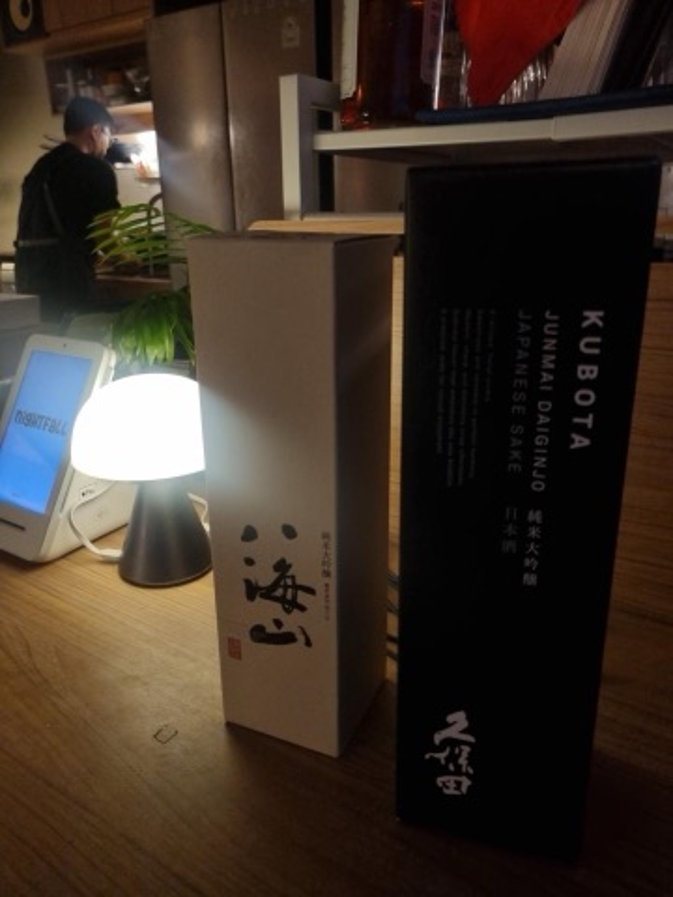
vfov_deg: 67.3
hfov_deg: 53.1
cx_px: 336
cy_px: 448
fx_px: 674
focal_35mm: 26
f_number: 1.8
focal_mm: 5.4
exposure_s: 1/44
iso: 100
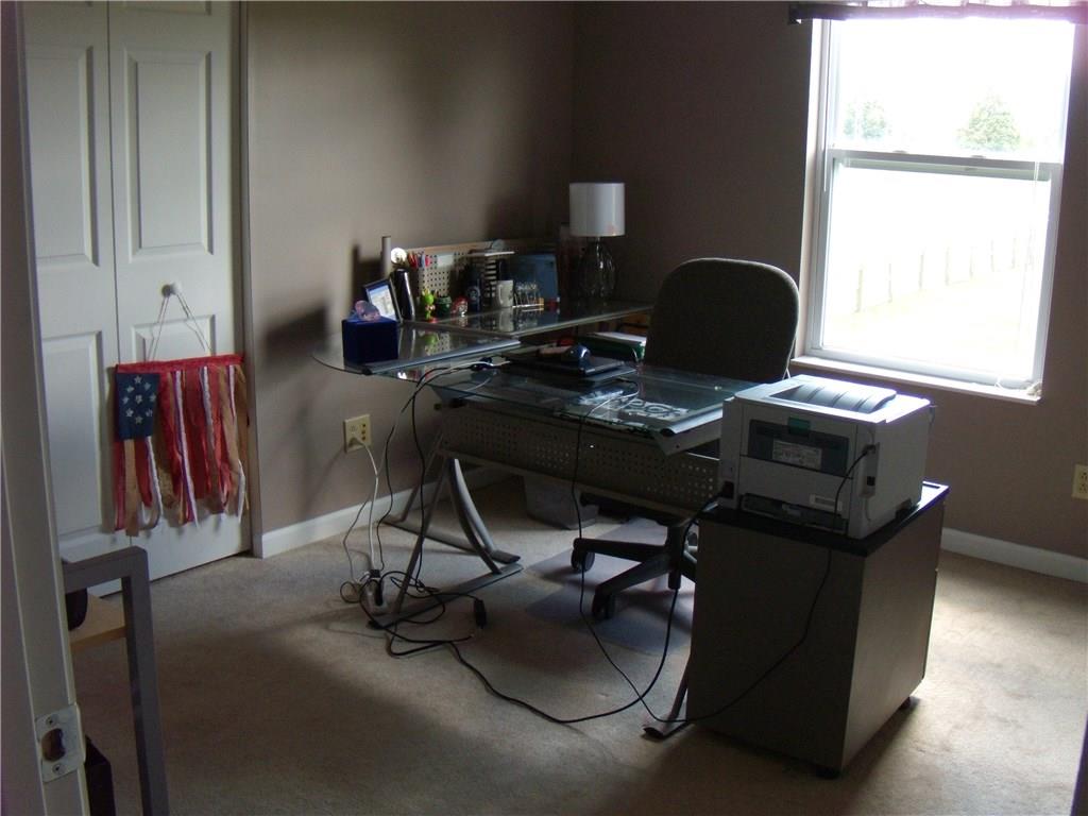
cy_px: 408
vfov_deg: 39.7
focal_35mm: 36
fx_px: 1131
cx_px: 544
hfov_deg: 51.4
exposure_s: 1/60
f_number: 3.6
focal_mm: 6.4
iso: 250
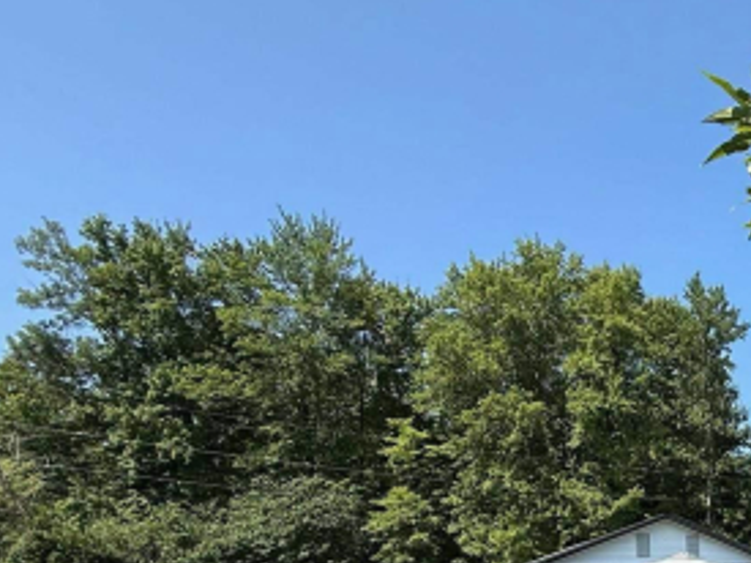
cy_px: 558
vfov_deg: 37.5
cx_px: 862
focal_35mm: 34
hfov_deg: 40.9
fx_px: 737
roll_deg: +2.5
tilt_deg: +3.3
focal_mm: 2.22
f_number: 2.2
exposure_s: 1/1795
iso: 50
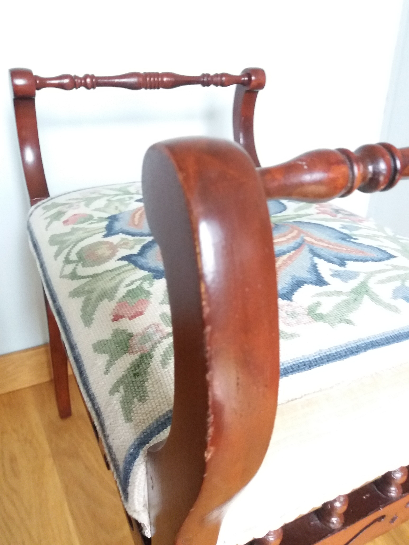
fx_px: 441
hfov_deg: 49.7
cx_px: 204
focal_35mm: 28
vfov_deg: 63.4
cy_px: 272
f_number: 1.9
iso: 400
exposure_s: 1/17
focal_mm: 3.7
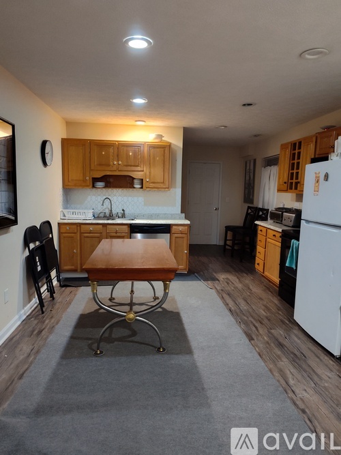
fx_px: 302
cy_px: 228
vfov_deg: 73.9
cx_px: 170
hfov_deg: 58.9
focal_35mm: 23
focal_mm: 5.56
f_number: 1.8
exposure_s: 1/40
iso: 1619
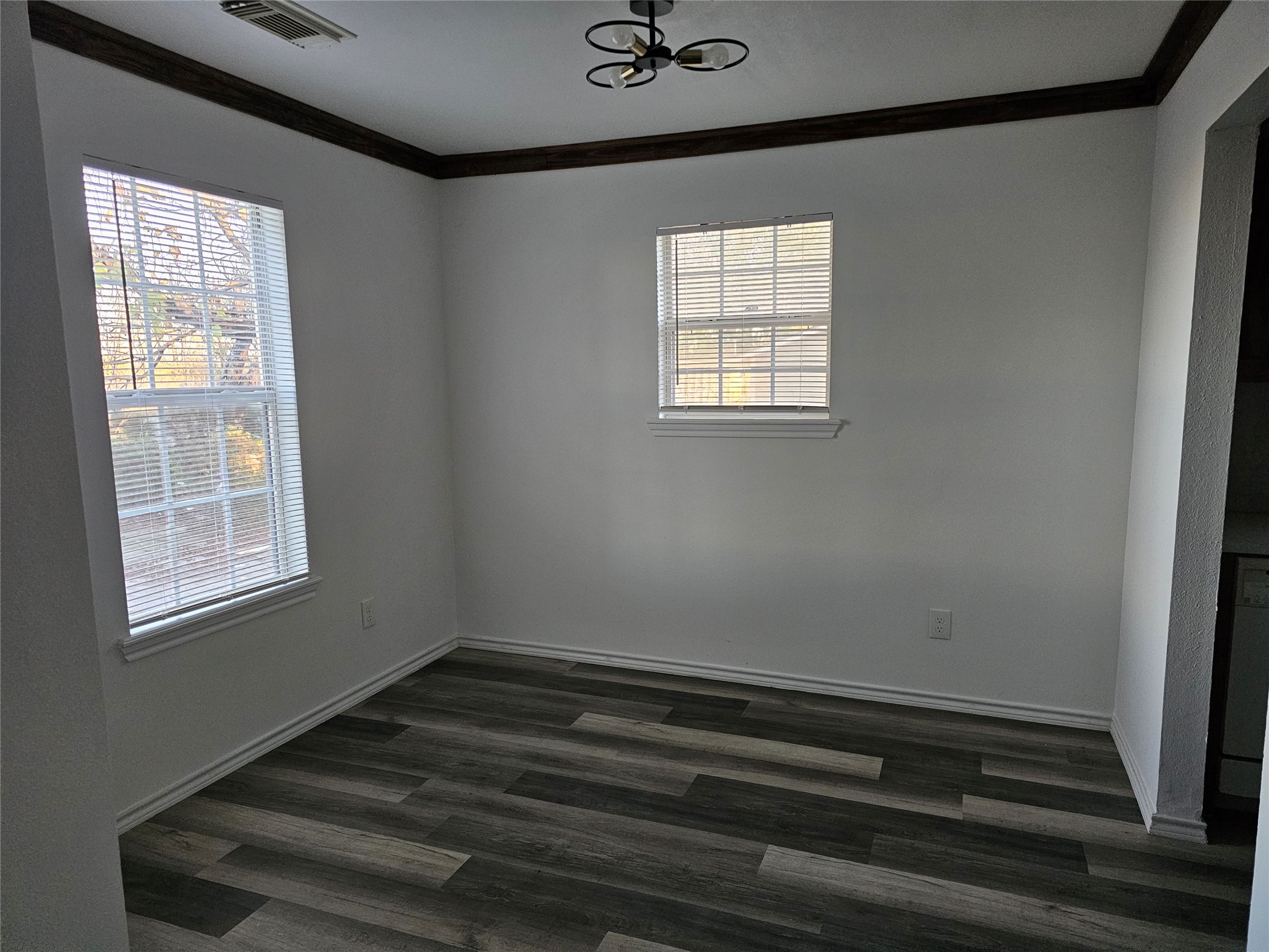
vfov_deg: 58.9
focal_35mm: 23
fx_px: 843
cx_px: 634
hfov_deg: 73.9
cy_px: 476
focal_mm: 6.3
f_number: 1.7
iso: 800
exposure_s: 1/120
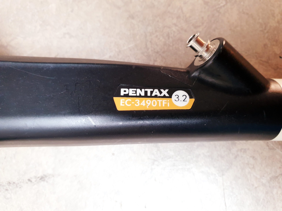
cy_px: 106
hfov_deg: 67.3
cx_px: 141
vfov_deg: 53.1
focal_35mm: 26
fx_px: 212
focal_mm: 4.3
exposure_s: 1/50
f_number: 2.4
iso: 200
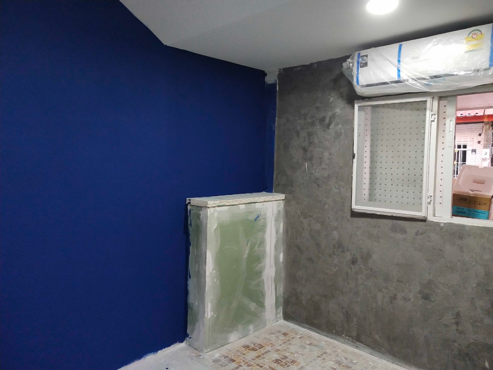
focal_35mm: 30
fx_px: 427
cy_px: 185
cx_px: 246
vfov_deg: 46.8
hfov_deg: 60.0
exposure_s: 1/50
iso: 381
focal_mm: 3.95
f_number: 1.8
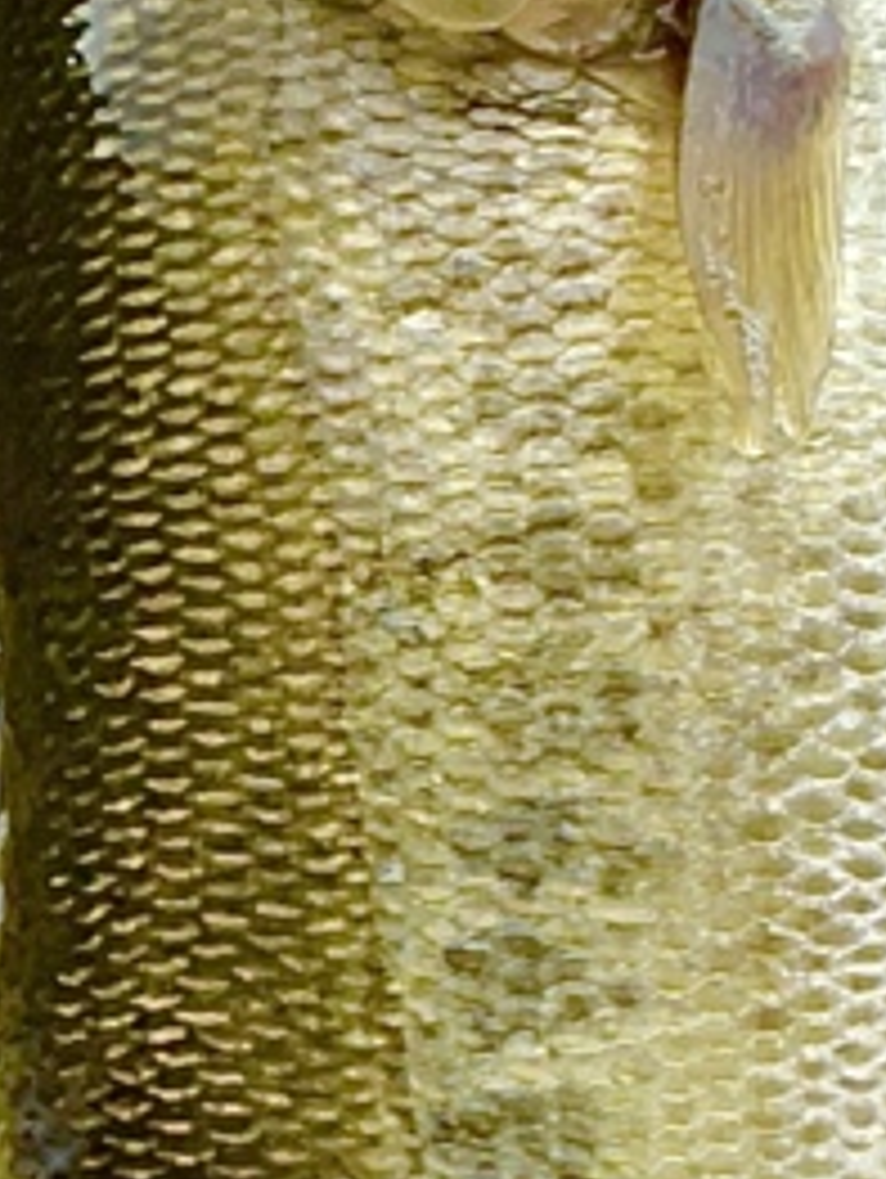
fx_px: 4157
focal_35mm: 122
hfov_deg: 11.8
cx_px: -247
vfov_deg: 16.0
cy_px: 1035
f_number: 2.2
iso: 100
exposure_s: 1/102
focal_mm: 2.71
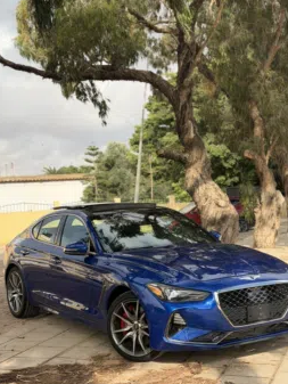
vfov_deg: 33.8
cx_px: 146
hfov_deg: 25.7
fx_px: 632
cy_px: 191
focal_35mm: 57
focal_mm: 6.76
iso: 64
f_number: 1.78
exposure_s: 1/2762
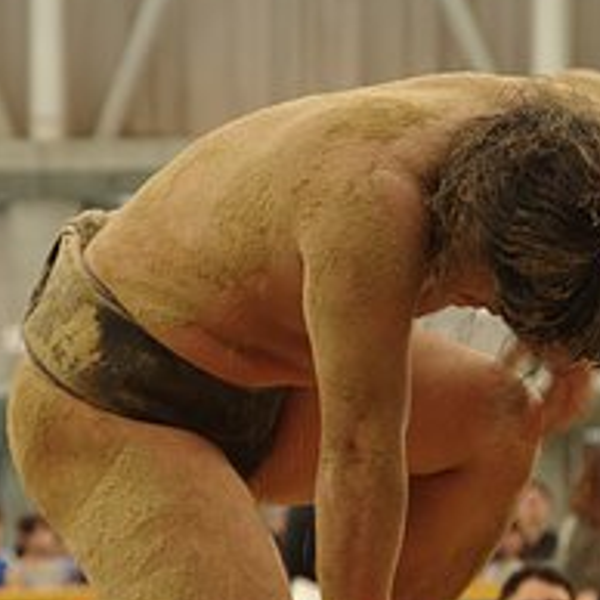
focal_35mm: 336
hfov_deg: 5.2
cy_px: 281
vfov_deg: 5.2
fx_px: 6589
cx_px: 421
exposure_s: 1/100
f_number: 5.6
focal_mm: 100
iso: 3200
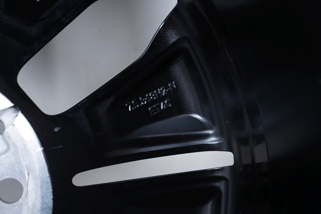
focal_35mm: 52
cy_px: 107
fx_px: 463
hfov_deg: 38.2
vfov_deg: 26.0
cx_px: 160
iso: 250
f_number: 5.6
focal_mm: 52
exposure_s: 1/125
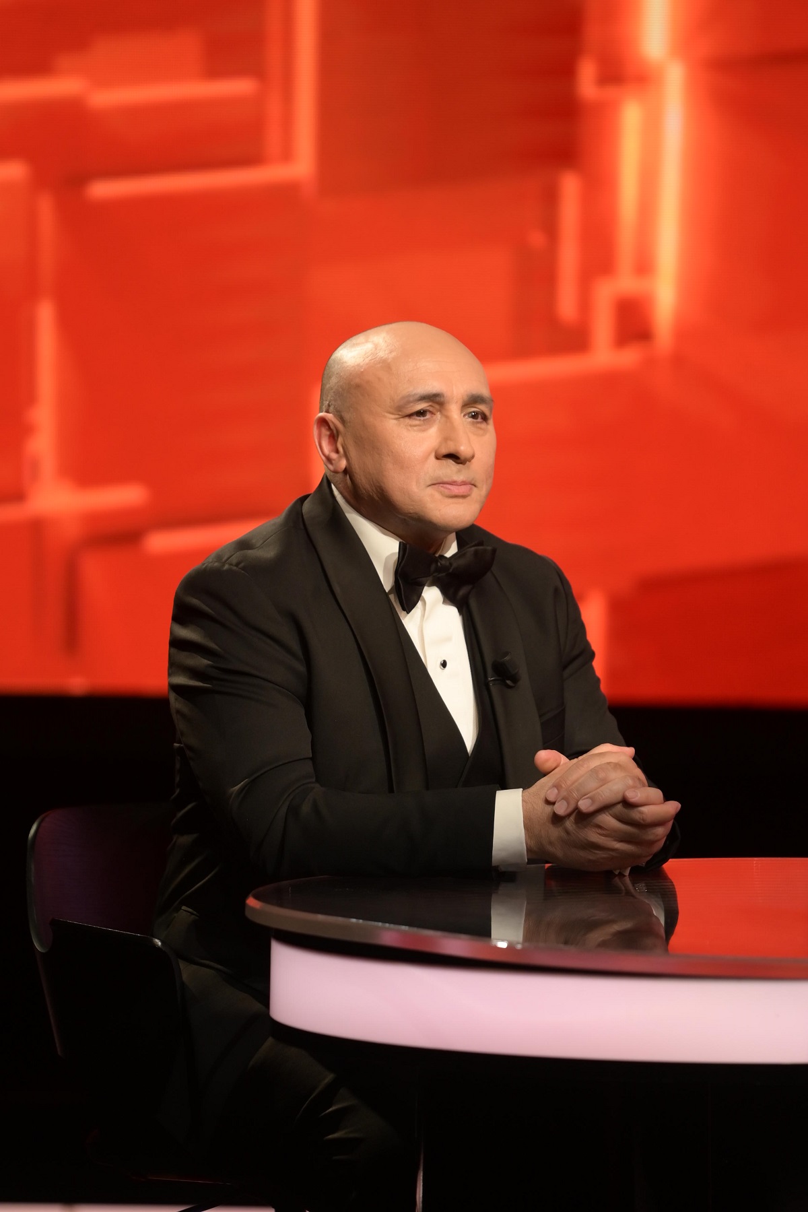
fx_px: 9325
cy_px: 606
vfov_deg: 7.4
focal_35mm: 277
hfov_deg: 5.0
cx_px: 404
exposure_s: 1/200
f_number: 2.8
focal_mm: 185
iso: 640
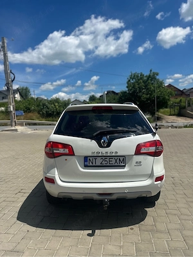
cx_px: 96
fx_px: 178
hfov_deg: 56.8
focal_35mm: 24
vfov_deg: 71.6
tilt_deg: -5.3
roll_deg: +3.9
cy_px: 128
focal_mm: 6.86
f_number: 1.78
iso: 80
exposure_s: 1/7576
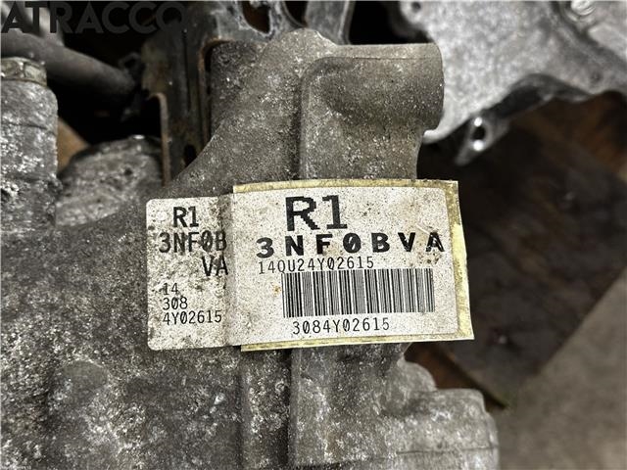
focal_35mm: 48
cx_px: 314
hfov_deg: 39.7
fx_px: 869
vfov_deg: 30.3
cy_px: 235
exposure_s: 1/33
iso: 320
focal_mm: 6.86
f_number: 1.78
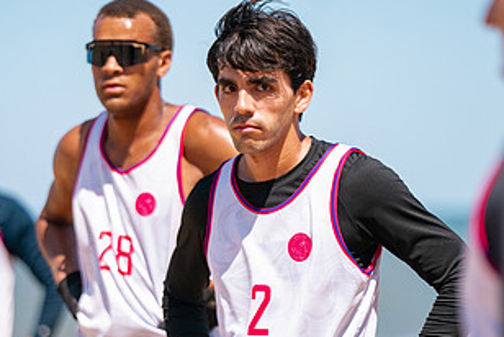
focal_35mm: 316
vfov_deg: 4.4
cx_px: 236
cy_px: 220
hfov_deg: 6.5
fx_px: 4428
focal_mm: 168
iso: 400
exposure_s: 1/6400
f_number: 2.8
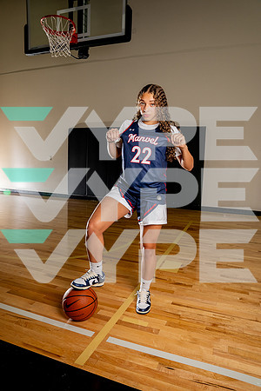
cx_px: 130
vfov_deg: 73.7
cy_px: 196
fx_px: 261
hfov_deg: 53.1
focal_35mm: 24
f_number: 7.1
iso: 640
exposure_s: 1/200
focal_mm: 24
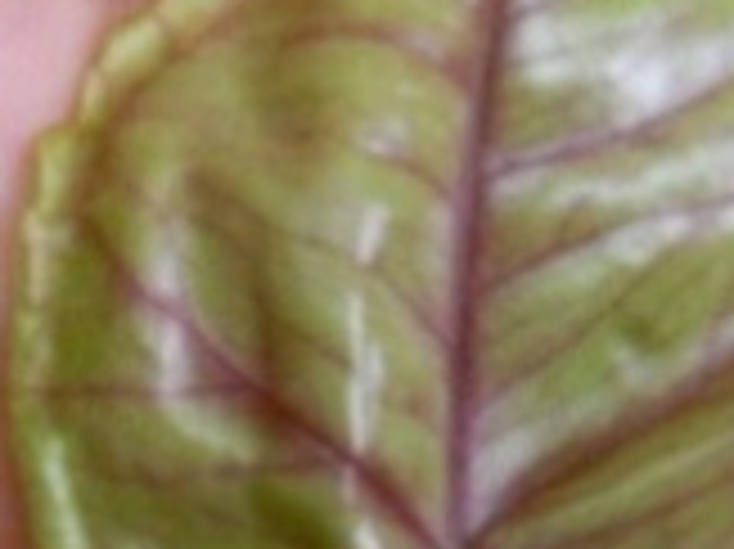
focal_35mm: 103
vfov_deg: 13.7
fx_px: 2182
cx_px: -117
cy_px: 736
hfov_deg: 18.2
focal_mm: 4
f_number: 3
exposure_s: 1/25
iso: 400
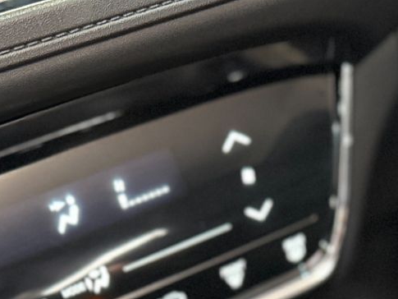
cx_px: 339
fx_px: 1093
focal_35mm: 95
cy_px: 564
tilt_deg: -44.5
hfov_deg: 20.3
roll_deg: +2.3
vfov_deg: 13.7
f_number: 1.78
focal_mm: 6.86
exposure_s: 1/40
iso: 800
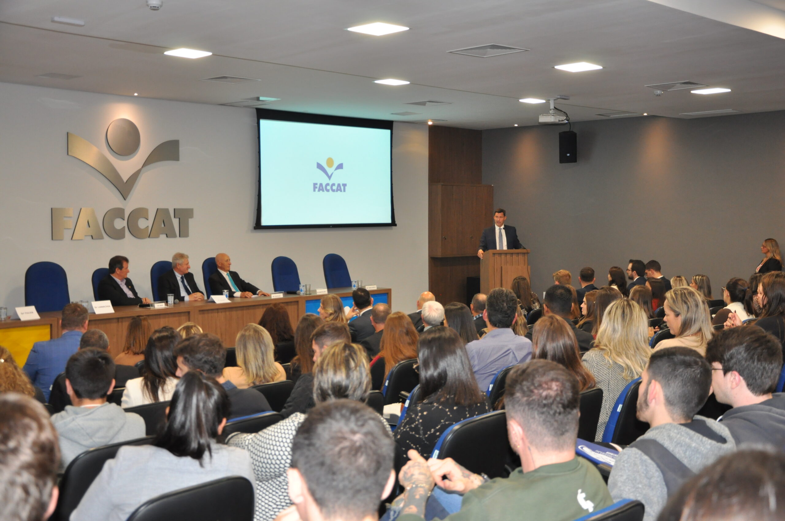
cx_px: 392
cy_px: 260
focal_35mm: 45
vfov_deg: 29.8
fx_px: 980
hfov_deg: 43.7
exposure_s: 1/60
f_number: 4.2
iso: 800
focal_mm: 30
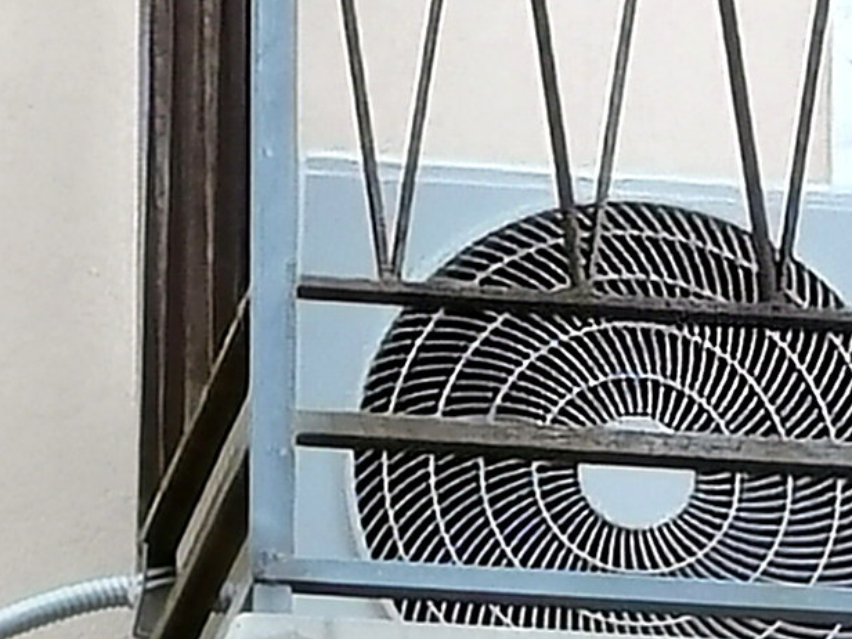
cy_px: 1647
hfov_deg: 4.1
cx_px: 1308
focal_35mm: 486
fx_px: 11962
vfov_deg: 3.0
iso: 50
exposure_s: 1/153
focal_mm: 5.56
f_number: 1.6
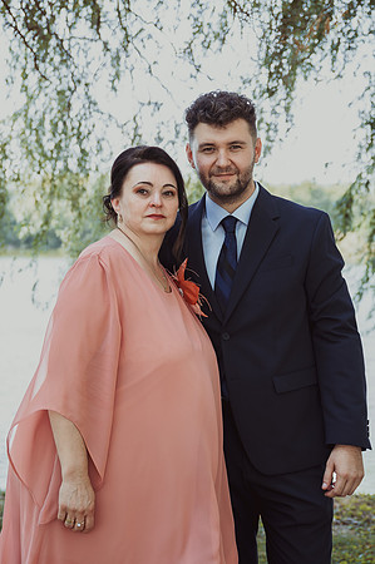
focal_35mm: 66
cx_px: 157
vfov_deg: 30.6
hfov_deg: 20.6
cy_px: 255
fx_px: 1030
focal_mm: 40
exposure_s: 1/250
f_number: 2.8
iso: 160
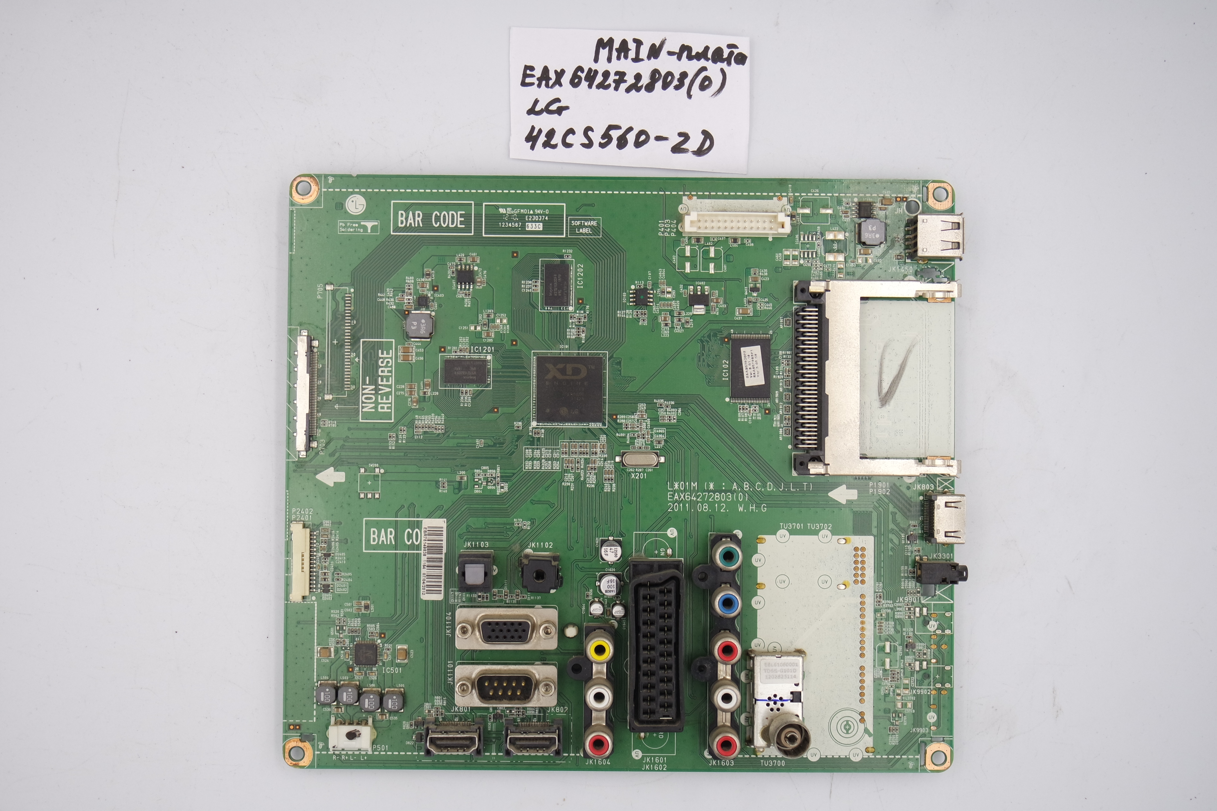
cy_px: 406
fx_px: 1521
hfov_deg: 43.6
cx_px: 608
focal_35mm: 45
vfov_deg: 29.9
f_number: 5
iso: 160
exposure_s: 1/100
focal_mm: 17
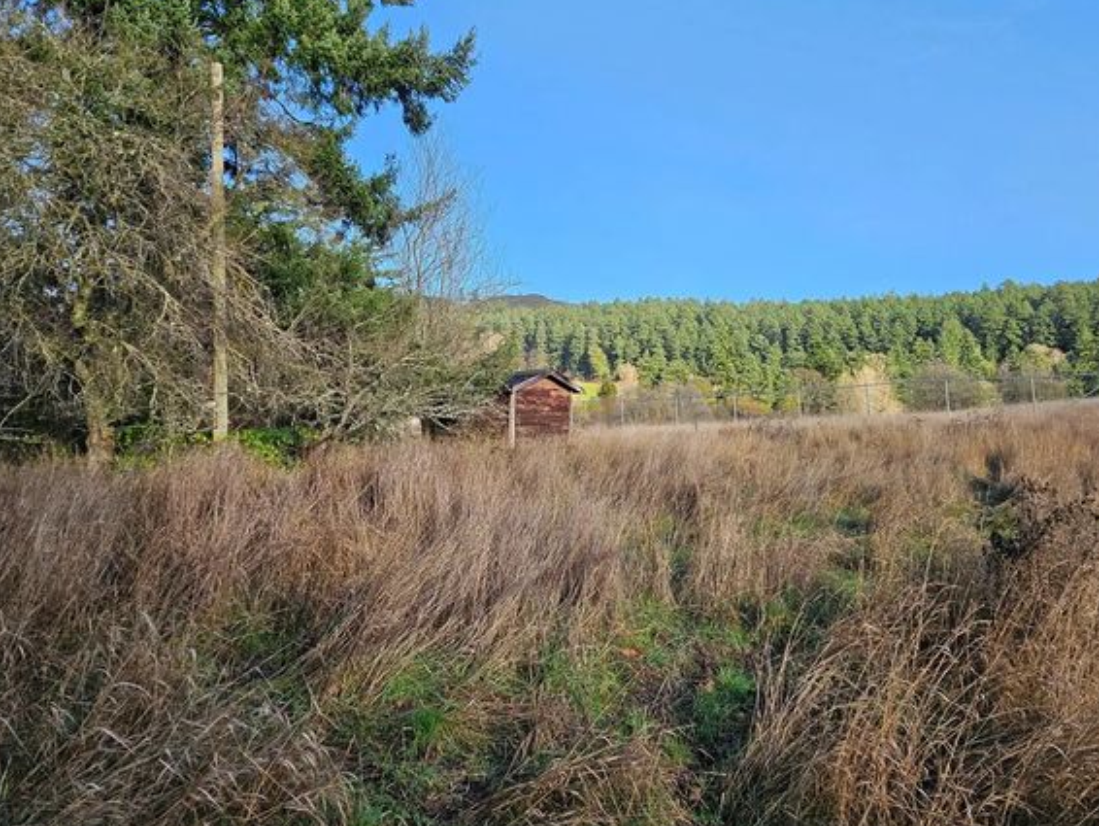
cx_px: 600
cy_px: 383
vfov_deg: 53.0
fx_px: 826
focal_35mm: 26
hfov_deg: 67.1
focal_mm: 5.4
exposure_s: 1/1142
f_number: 1.8
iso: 40
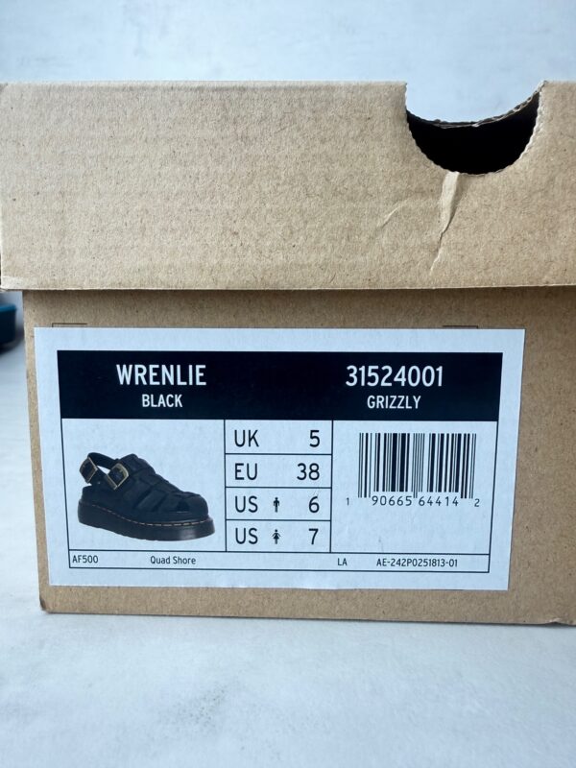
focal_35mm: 24
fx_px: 532
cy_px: 384
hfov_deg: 56.8
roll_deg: -0.6
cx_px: 288
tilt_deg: -6.9
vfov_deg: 71.6
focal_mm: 2.22
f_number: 2.2
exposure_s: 1/100
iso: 250
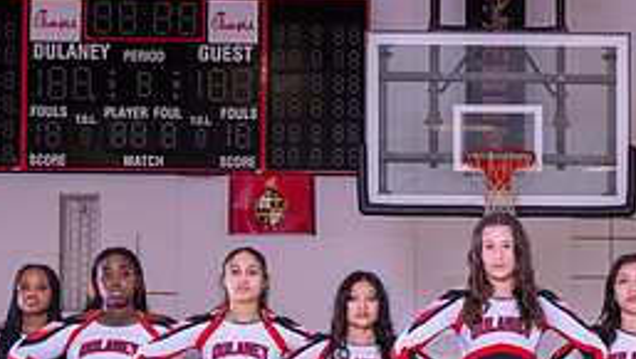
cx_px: 572
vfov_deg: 10.7
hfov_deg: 18.9
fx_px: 1873
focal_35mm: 111
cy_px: 452
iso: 400
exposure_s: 1/100
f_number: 8
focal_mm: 38
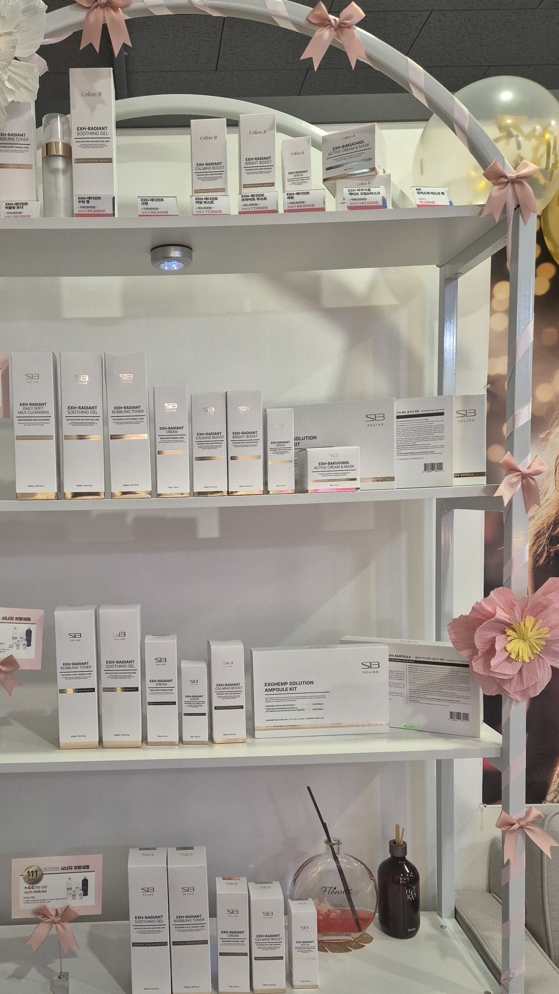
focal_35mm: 29
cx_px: 179
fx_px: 764
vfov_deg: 65.8
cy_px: 563
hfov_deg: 39.6
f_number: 1.8
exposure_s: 1/120
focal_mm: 5.4
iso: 640
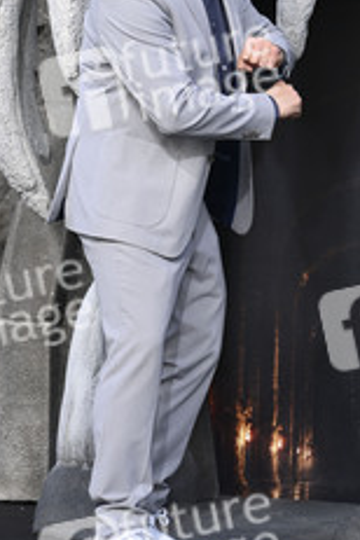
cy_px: 199
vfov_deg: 10.2
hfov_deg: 6.8
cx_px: 227
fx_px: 3015
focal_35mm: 201
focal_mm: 116
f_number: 6.3
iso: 250
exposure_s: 1/250
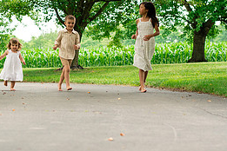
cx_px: 52
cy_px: 40
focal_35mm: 189
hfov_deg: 10.9
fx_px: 1192
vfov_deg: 7.3
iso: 500
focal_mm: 85
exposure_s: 1/500
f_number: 3.5
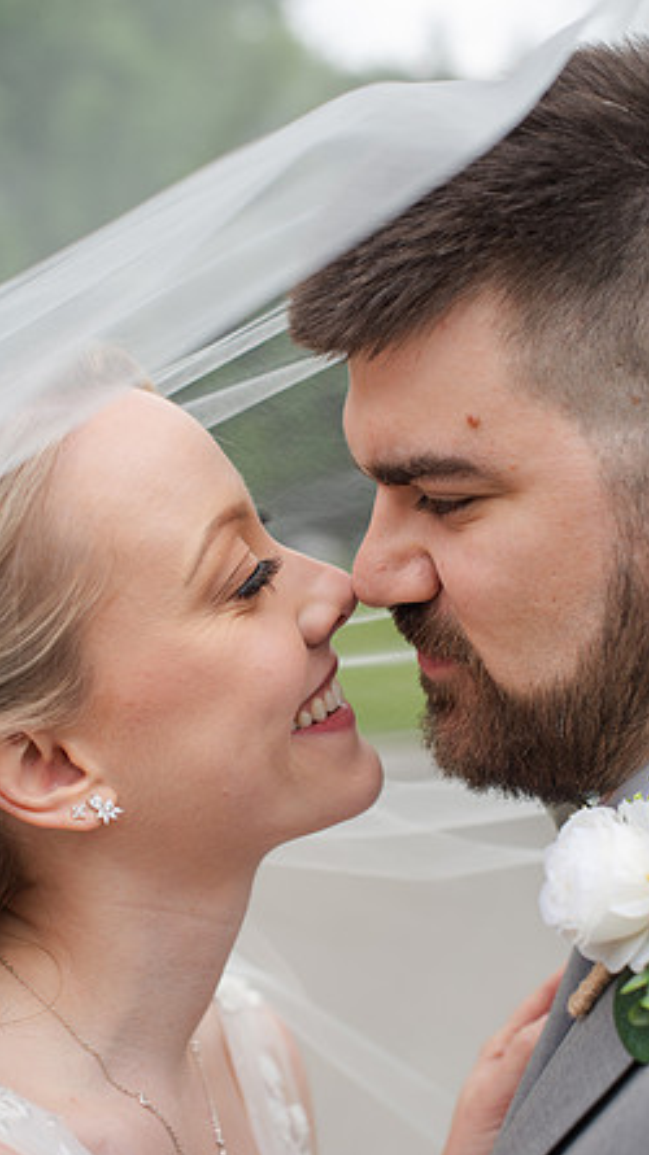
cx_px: 343
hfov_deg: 22.6
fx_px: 1623
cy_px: 581
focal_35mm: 53
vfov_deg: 39.2
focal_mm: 50
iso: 110
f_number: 3.5
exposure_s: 1/400
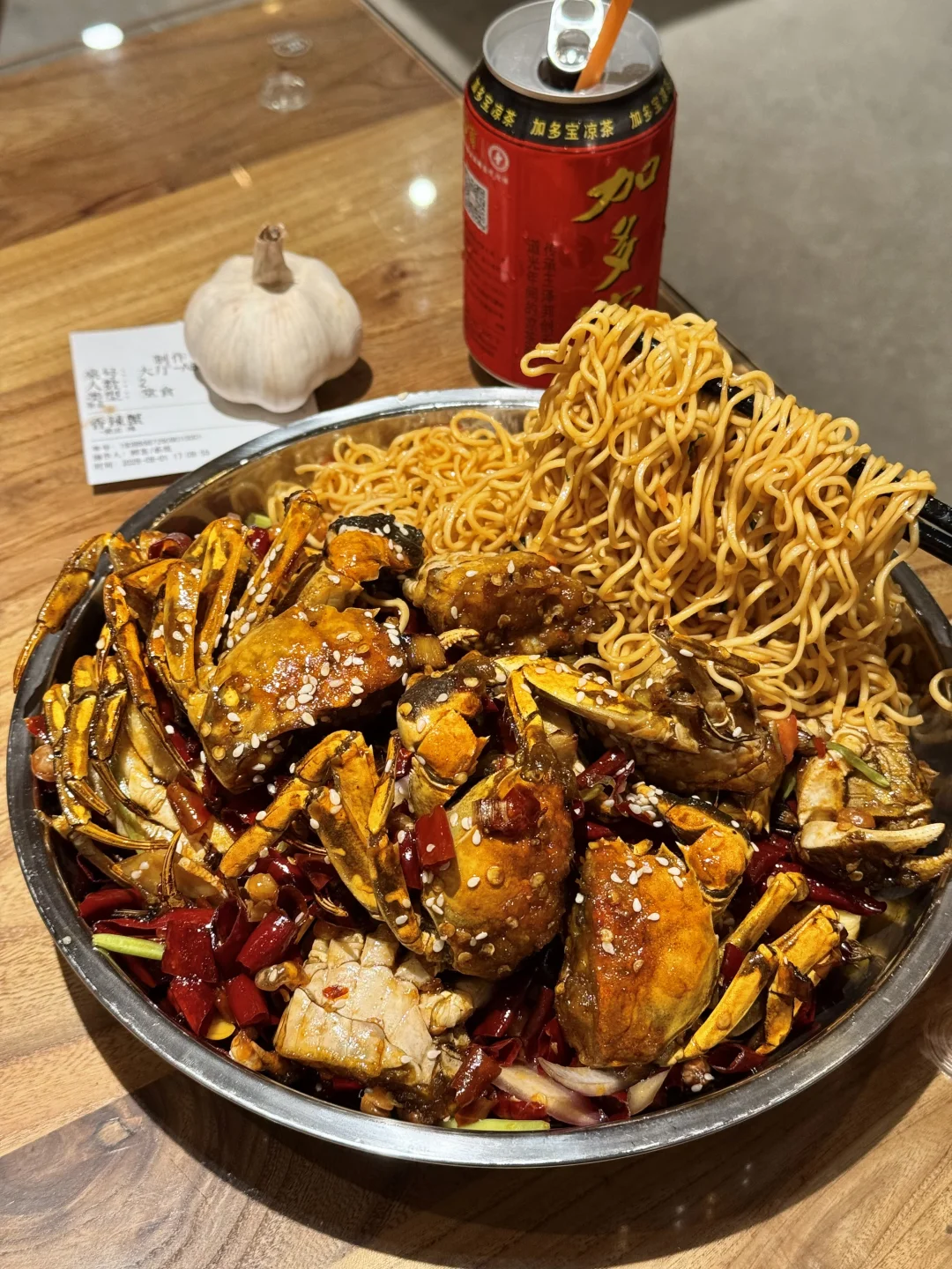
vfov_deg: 39.7
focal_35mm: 48
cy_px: 634
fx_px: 1760
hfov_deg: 30.3
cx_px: 476
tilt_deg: -49.7
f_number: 1.78
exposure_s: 1/100
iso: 125
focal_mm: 6.76
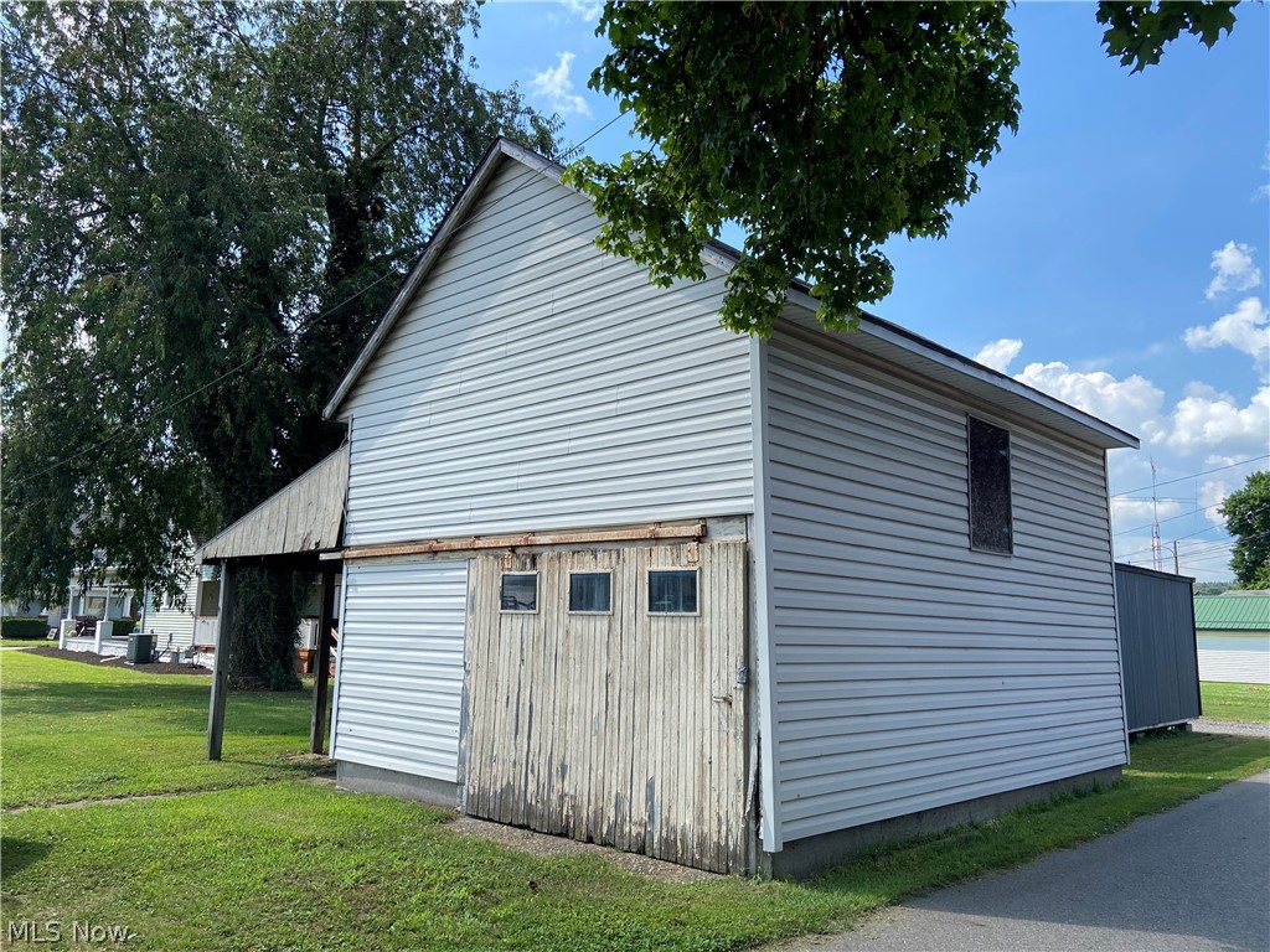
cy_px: 476
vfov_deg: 53.1
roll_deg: -1.0
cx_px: 635
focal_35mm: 26
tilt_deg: +8.8
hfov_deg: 67.3
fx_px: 954
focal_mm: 4.25
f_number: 1.8
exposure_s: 1/1484
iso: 32
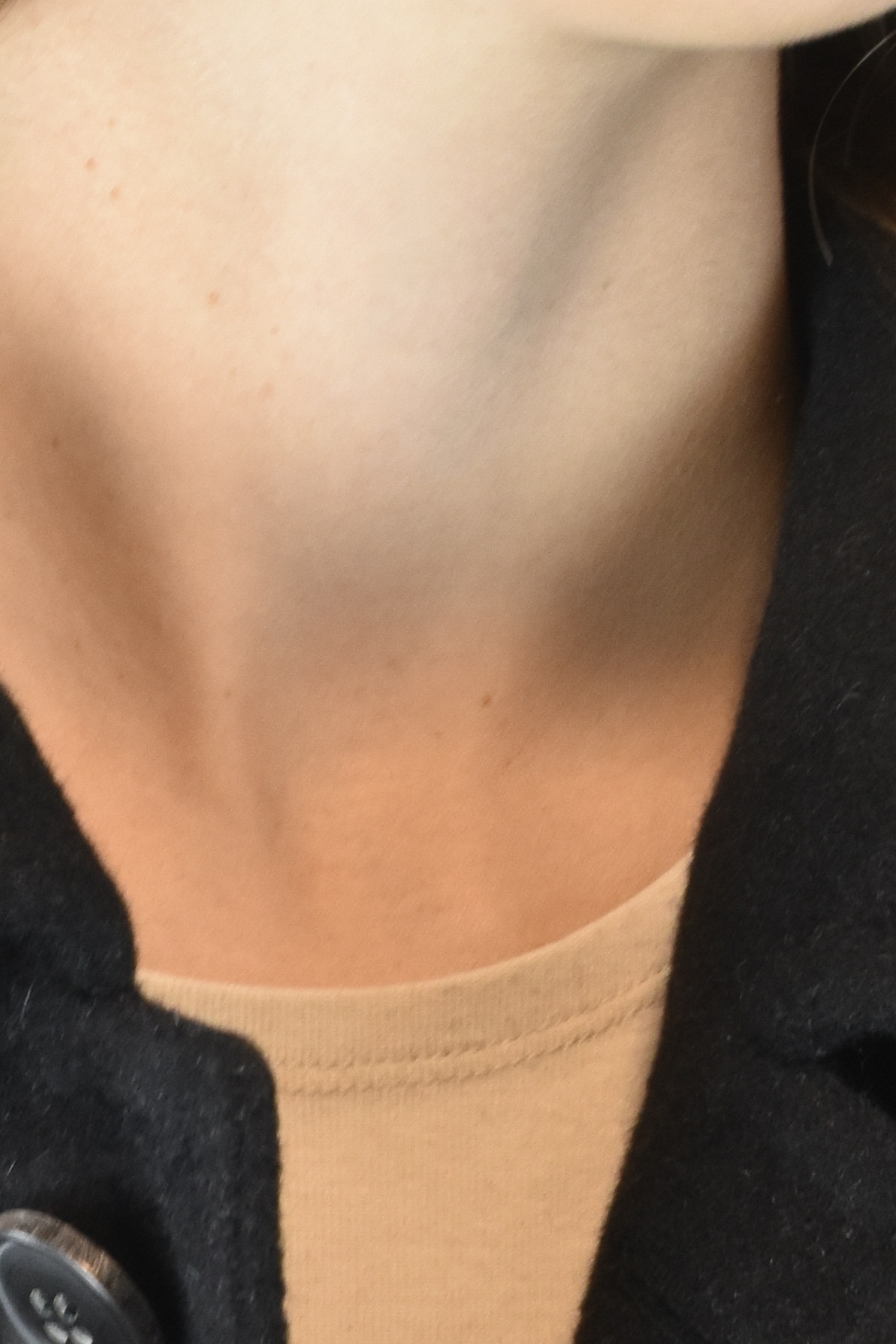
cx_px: -511
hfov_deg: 7.4
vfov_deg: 11.2
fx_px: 6793
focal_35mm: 182
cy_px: 1451
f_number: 13
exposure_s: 1/20
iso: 1000
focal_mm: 36
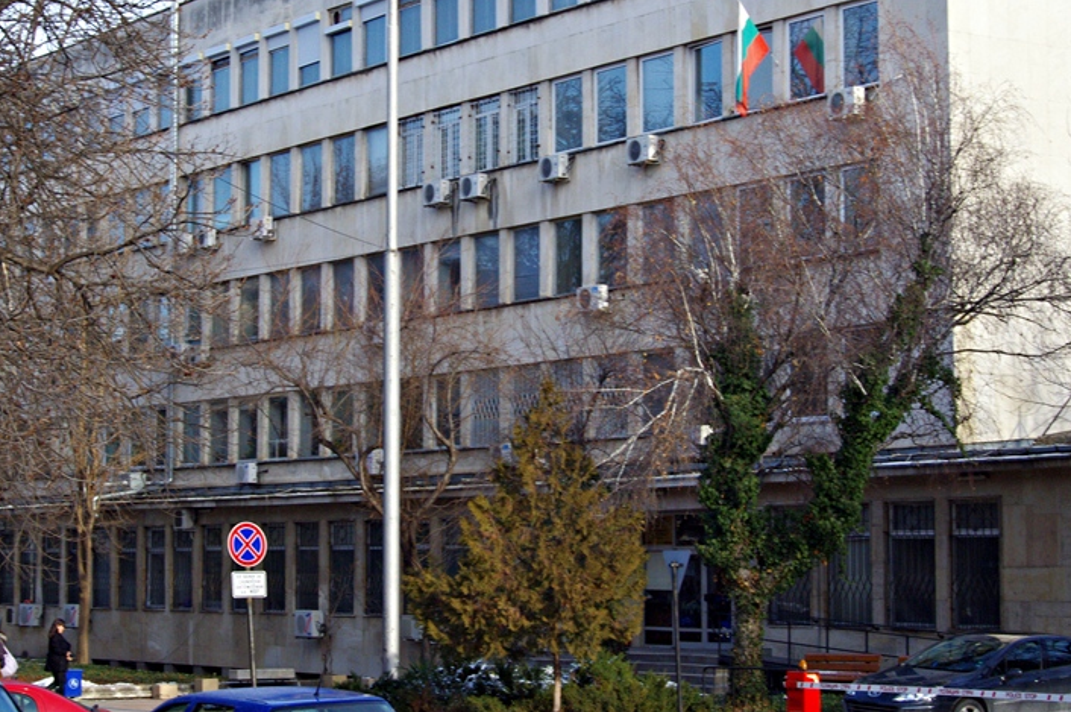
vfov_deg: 16.0
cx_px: 467
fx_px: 2526
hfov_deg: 23.9
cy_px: 329
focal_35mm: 85
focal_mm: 50
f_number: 11
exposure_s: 1/400
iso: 800
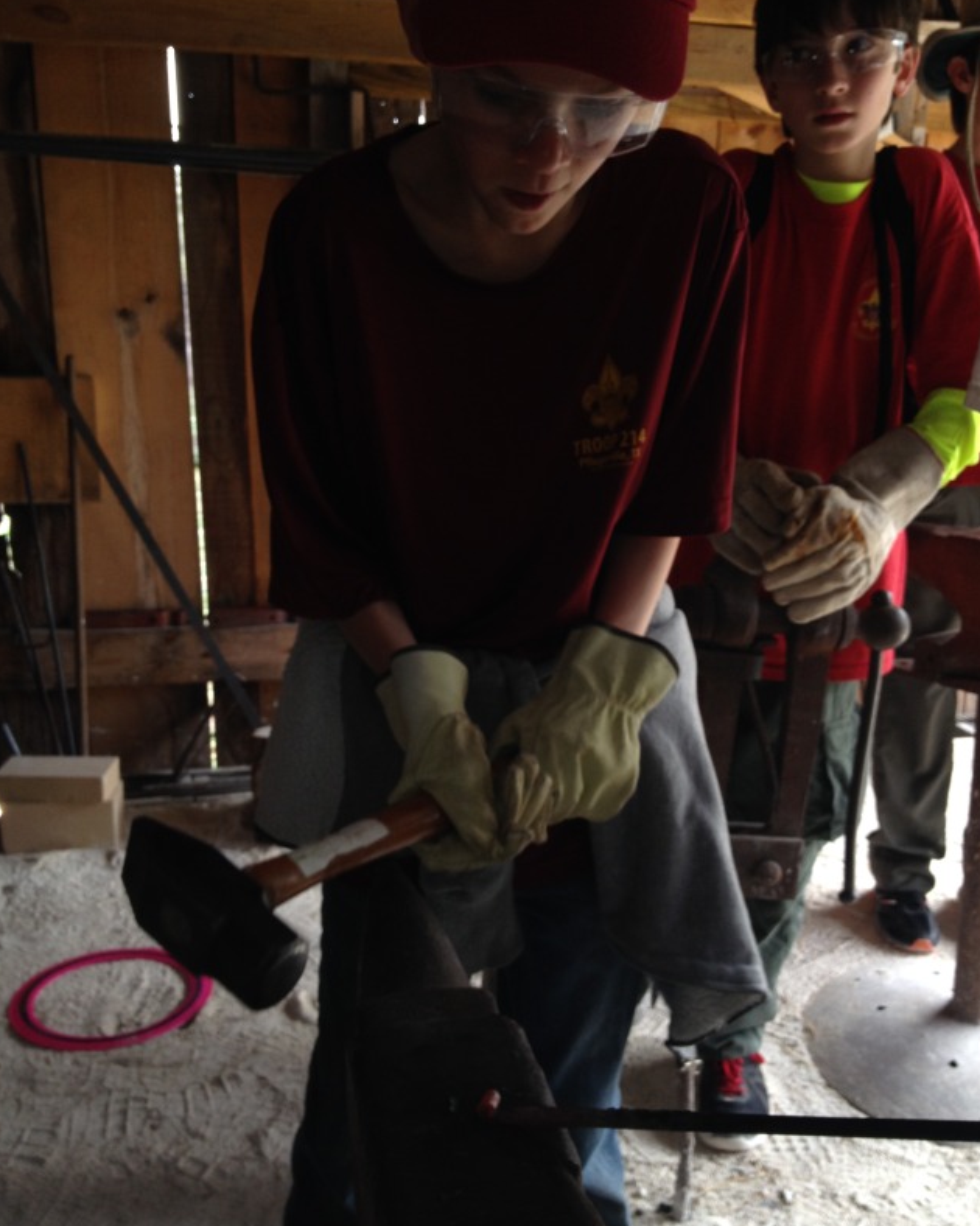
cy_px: 606
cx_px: 493
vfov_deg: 49.1
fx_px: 1342
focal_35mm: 37
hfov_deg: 40.1
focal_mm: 4.28
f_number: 2.4
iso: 50
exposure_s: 1/72
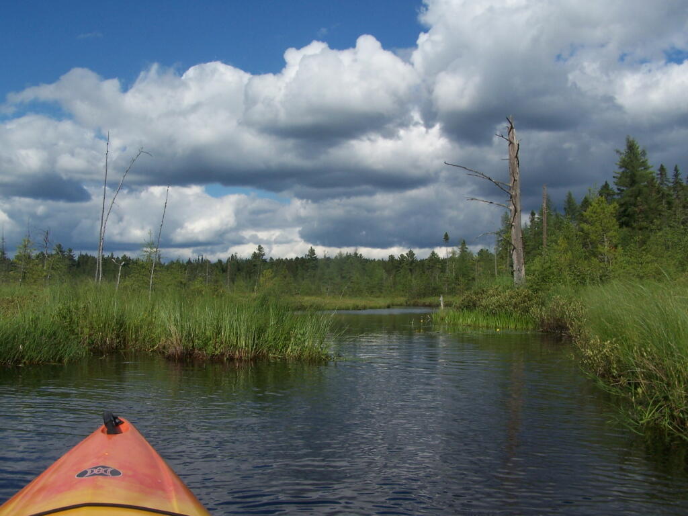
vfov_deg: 37.7
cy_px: 258
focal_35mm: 38
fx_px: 755
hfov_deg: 49.0
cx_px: 344
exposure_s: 1/800
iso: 80
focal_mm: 6.3
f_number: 5.6
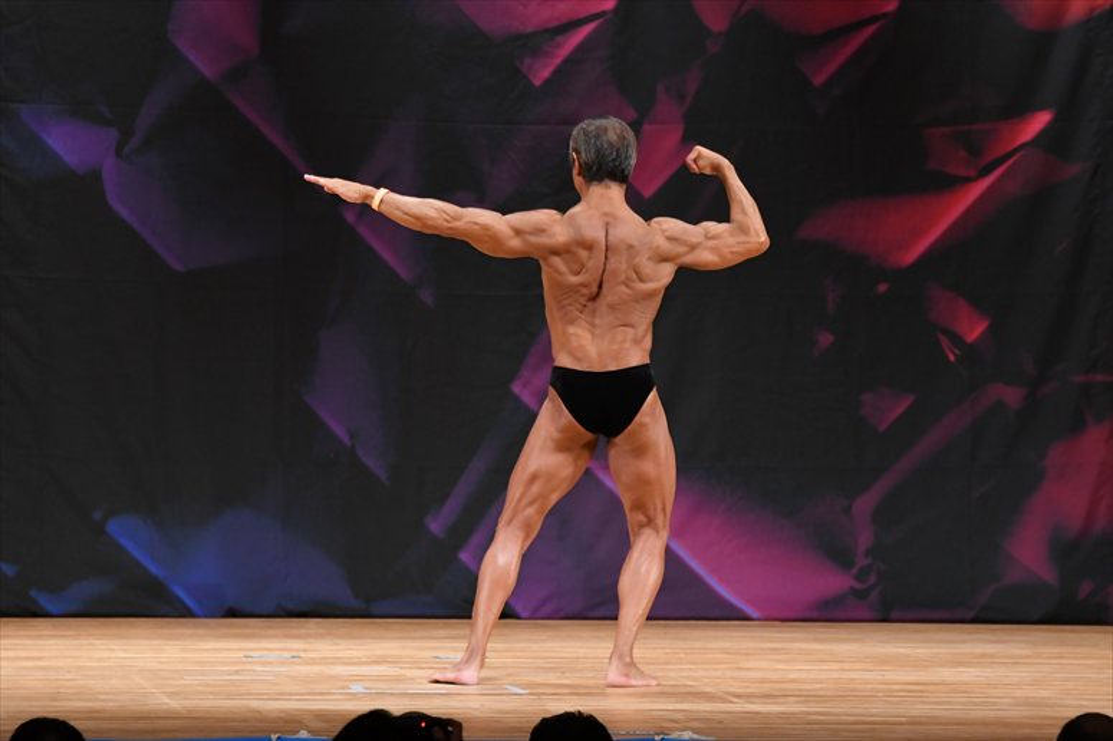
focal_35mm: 255
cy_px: 370
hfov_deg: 8.1
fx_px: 7880
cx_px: 556
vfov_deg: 5.4
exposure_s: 1/400
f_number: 5.6
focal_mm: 170
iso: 3200
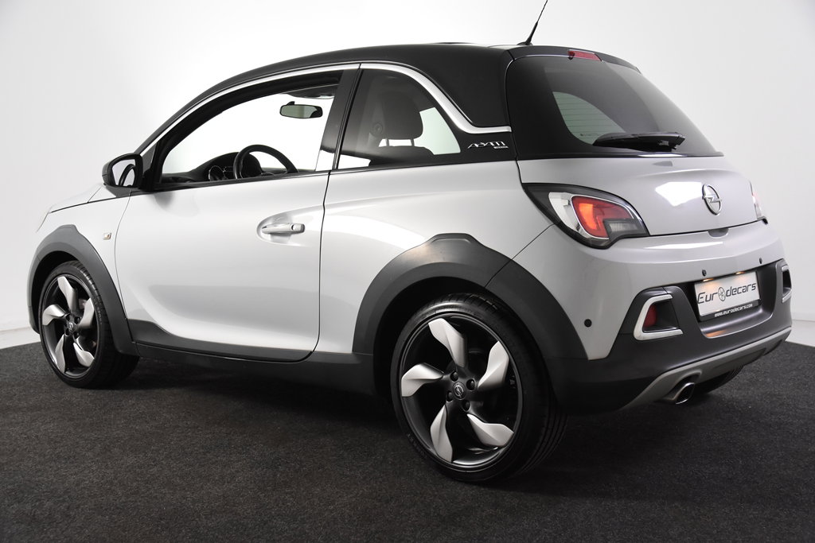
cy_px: 272
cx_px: 408
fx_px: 951
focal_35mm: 42
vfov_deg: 31.9
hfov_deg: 46.4
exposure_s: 1/100
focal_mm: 28
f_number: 5
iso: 1600
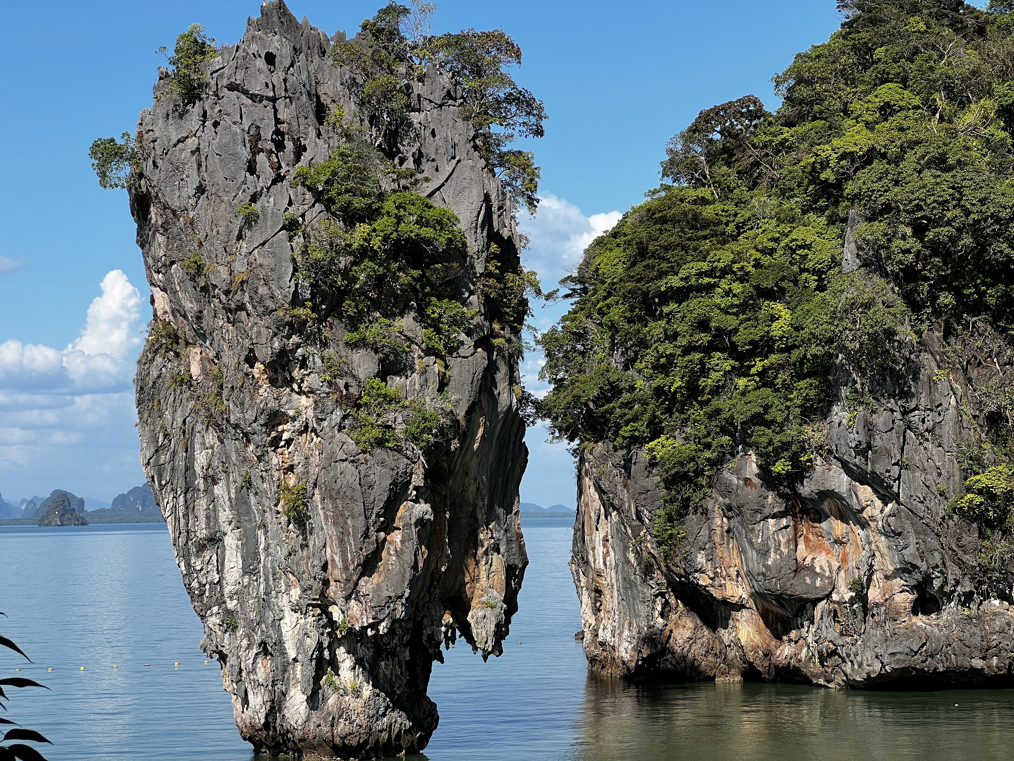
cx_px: 507
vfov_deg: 19.1
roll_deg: +0.8
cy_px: 380
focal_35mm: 77
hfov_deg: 25.3
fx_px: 2256
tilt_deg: +3.7
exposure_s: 1/774
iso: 32
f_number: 2.8
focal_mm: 9
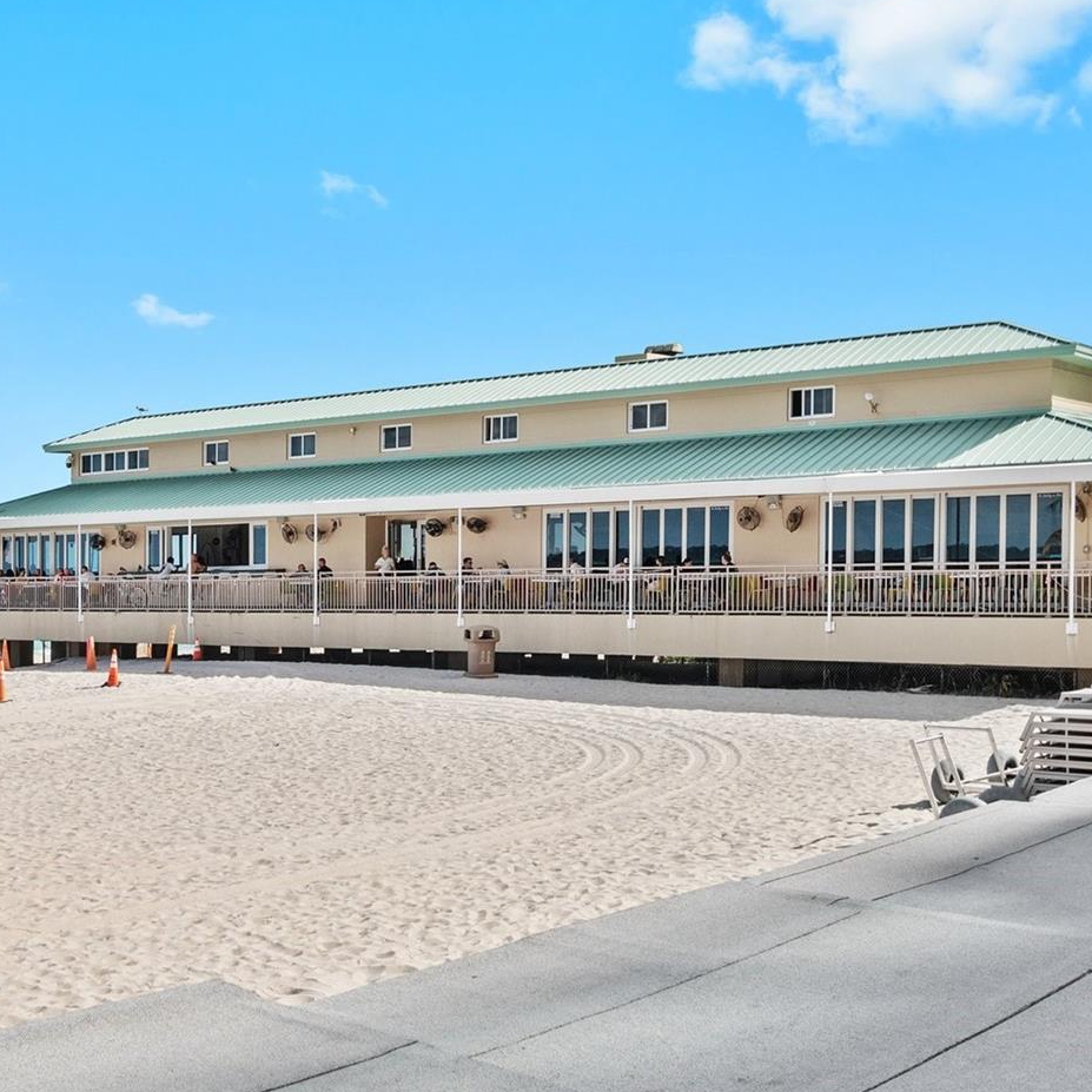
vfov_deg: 38.3
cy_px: 576
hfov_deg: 37.7
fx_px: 1570
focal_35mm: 44
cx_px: 329
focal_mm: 20
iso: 200
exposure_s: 1/640
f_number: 8
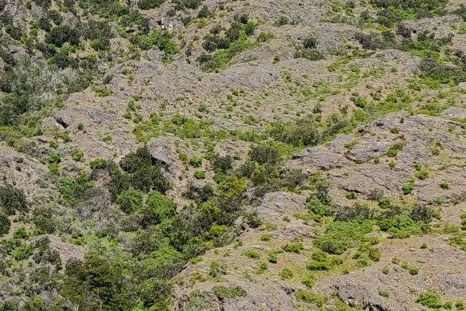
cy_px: 241
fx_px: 919
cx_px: -161
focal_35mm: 71
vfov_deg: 19.0
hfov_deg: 24.4
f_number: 1.6
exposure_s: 1/518
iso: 50
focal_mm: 6.14
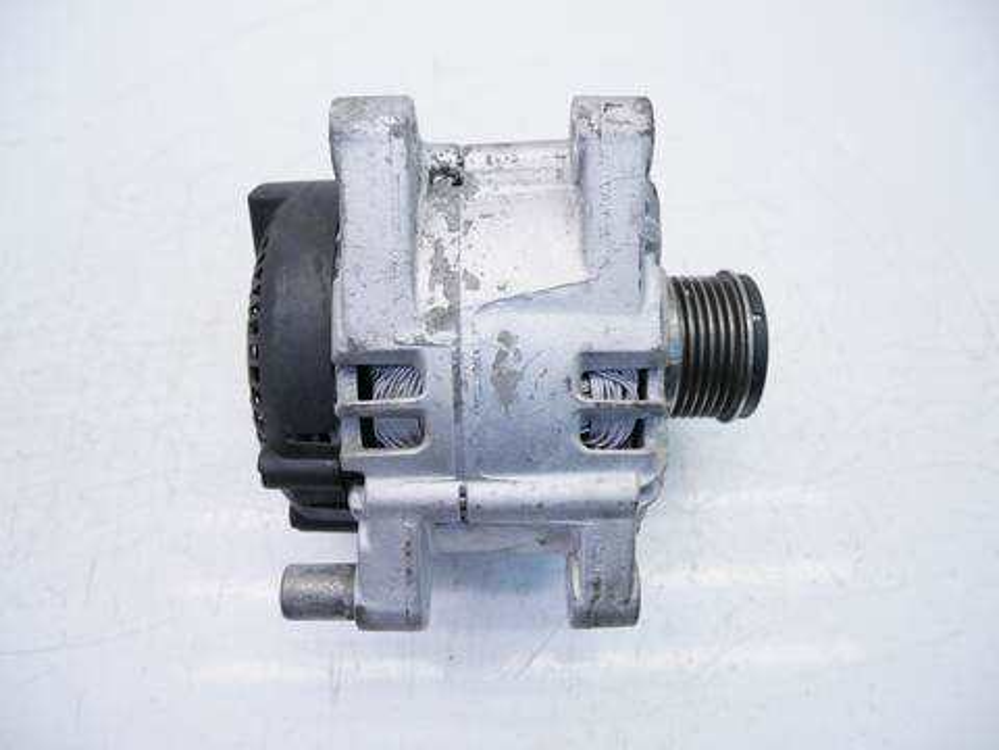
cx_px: 500
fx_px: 693
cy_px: 375
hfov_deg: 71.6
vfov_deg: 56.8
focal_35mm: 24
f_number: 3.5
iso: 200
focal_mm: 12
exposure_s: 1/100
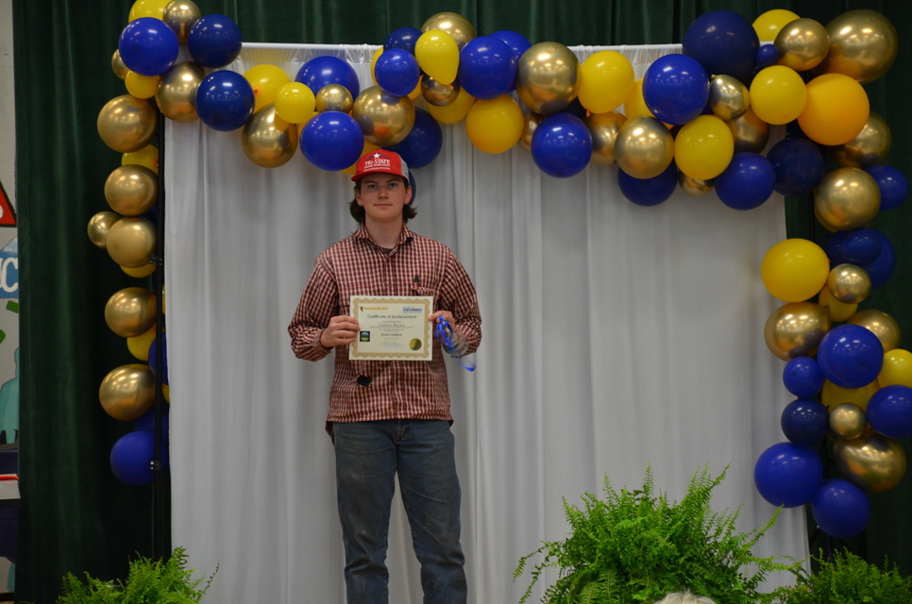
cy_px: 292
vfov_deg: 7.7
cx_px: 464
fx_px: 4500
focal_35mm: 178
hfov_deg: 11.6
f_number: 5.6
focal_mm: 112
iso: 800
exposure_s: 1/30
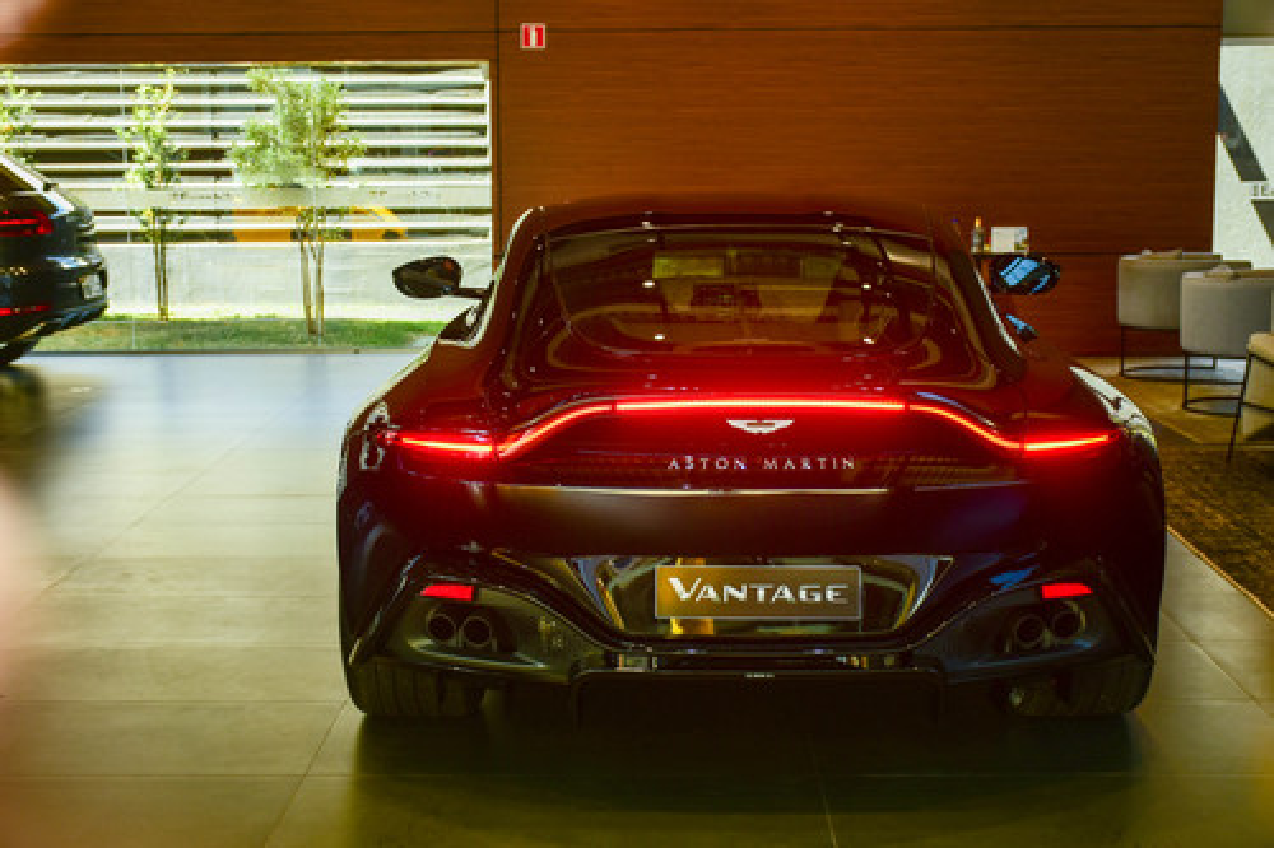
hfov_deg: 37.9
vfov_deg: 25.7
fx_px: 1857
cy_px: 424
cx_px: 637
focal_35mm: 52
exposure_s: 1/40
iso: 200
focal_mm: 35
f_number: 4.2
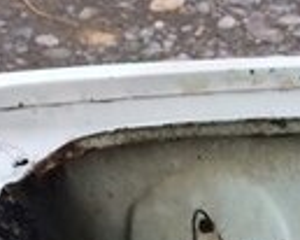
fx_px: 1286
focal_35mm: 145
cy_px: 479
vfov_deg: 9.9
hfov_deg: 12.7
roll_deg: -4.0
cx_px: 442
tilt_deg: -44.1
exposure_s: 1/33
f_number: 2.2
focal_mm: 4.15
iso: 80
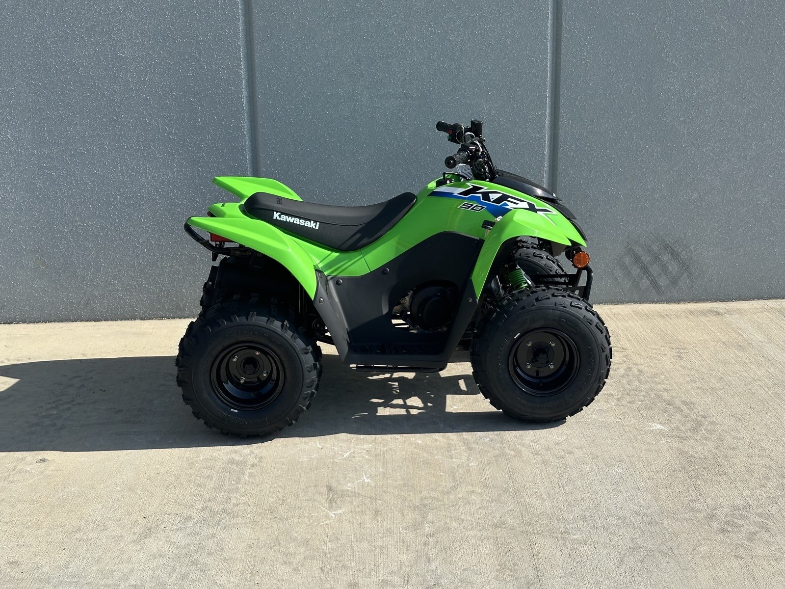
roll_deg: +1.4
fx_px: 1089
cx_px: 392
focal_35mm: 48
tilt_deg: -14.2
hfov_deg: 39.7
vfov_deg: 30.3
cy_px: 294
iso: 64
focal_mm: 6.86
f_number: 1.78
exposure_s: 1/3367
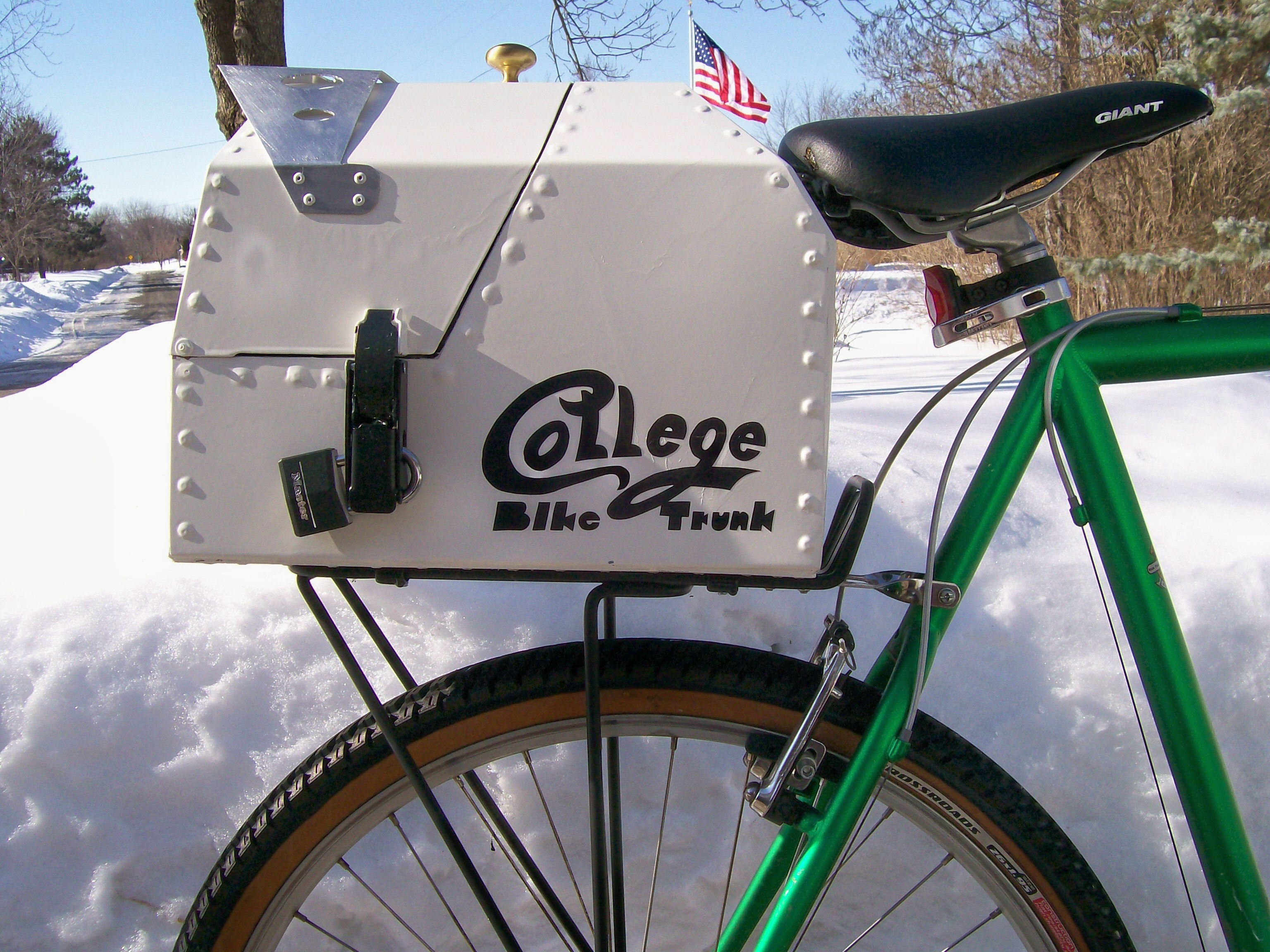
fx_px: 1321
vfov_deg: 39.7
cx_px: 635
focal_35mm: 36
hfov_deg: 51.4
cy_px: 476
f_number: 4.8
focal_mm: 6
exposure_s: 1/549
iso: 80
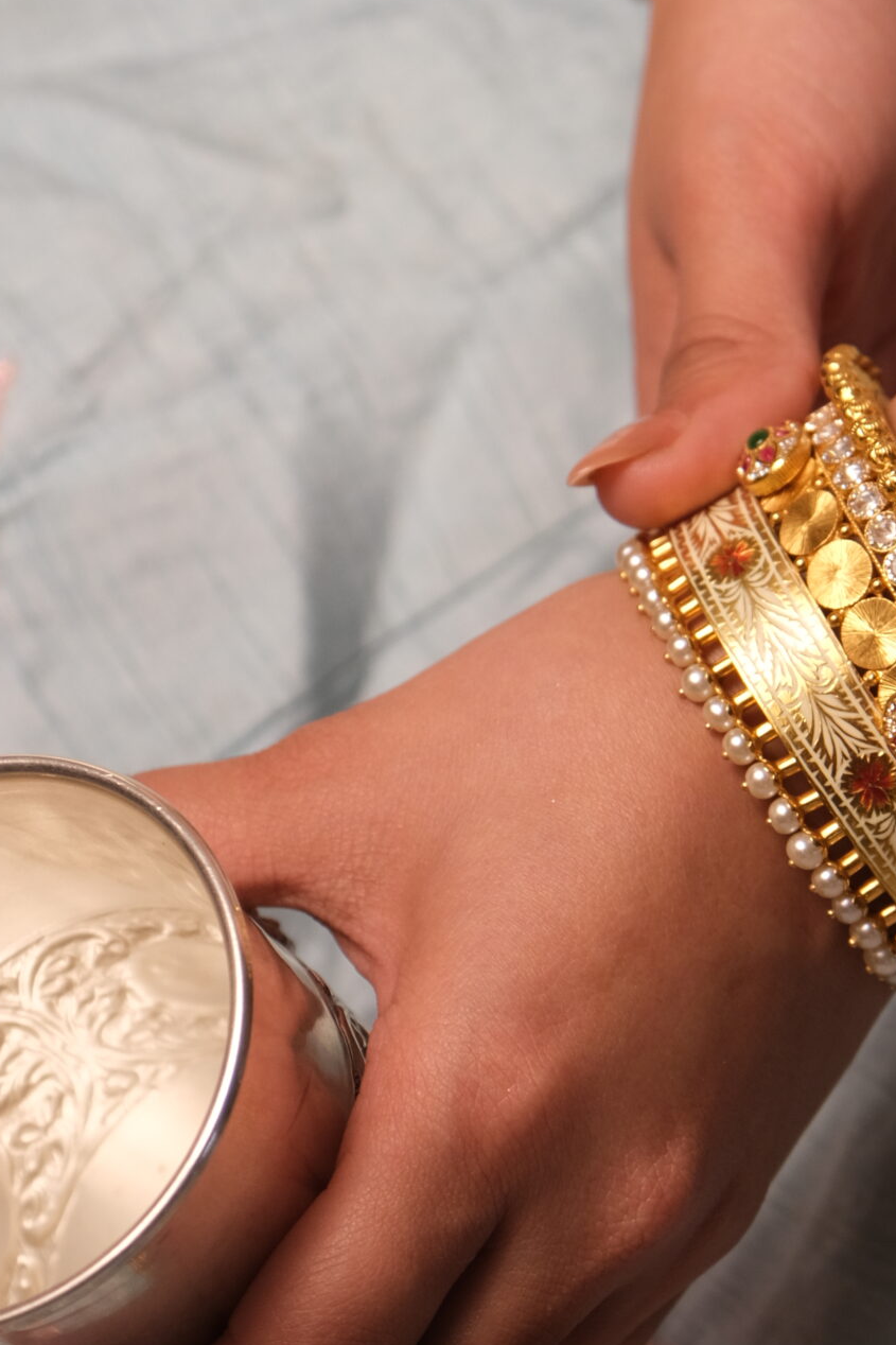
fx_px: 7916
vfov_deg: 9.7
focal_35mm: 212
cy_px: 722
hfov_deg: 6.5
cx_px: 489
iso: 400
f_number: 4
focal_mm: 69.8
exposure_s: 1/100
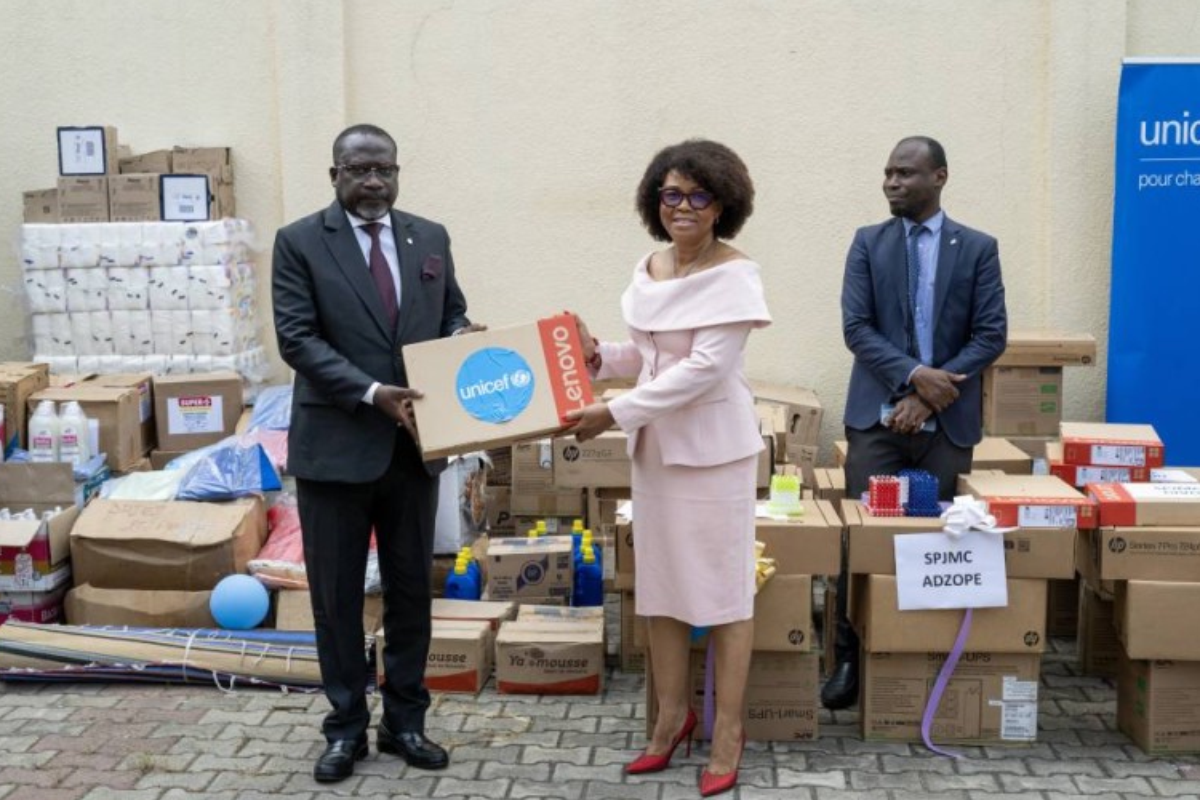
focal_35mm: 49
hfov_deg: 40.3
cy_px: 395
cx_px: 621
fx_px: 1633
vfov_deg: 27.5
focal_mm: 46
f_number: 7.1
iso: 500
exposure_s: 1/500
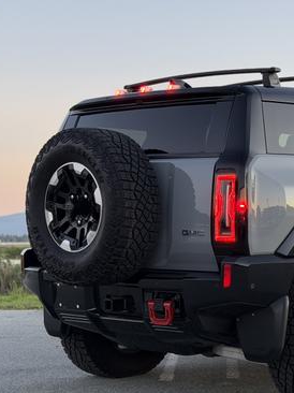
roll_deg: +0.6
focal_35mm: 84
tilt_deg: -0.9
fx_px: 952
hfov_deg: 17.1
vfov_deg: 23.3
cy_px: 239
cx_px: 312
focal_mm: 6.76
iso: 160
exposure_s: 1/60
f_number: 1.78
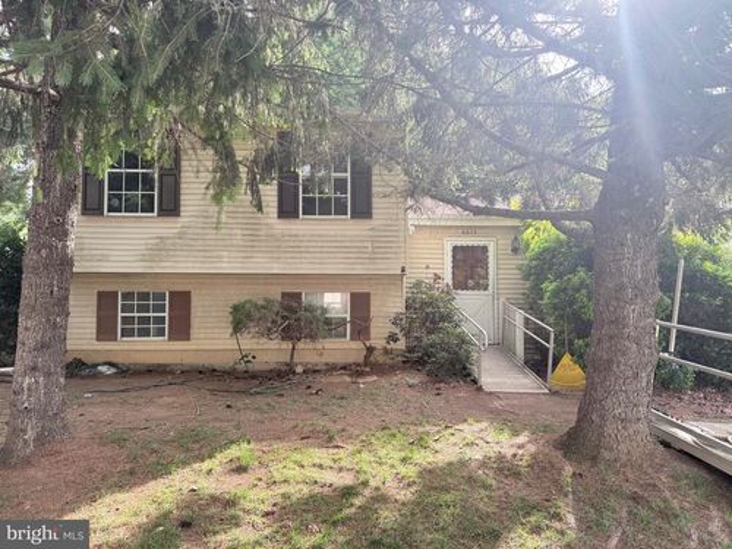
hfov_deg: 71.6
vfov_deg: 56.8
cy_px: 274
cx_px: 366
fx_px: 508
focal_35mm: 24
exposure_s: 1/412
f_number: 1.78
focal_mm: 6.76
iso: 100
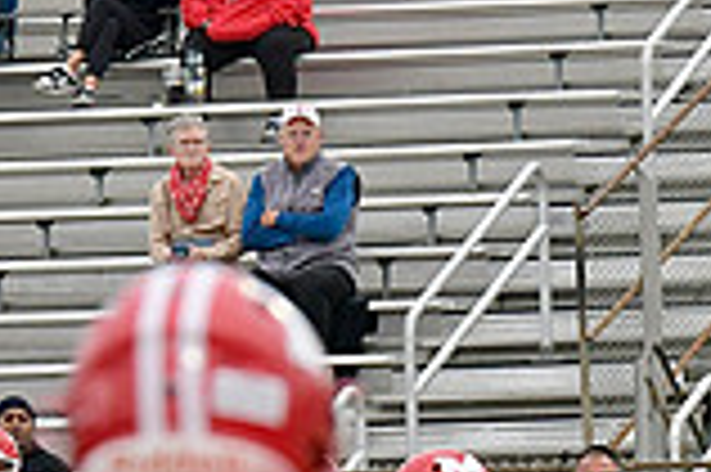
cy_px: 616
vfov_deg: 2.0
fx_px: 13534
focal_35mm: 686
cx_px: 1012
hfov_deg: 3.0
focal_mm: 125
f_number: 4
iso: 1250
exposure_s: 1/1000
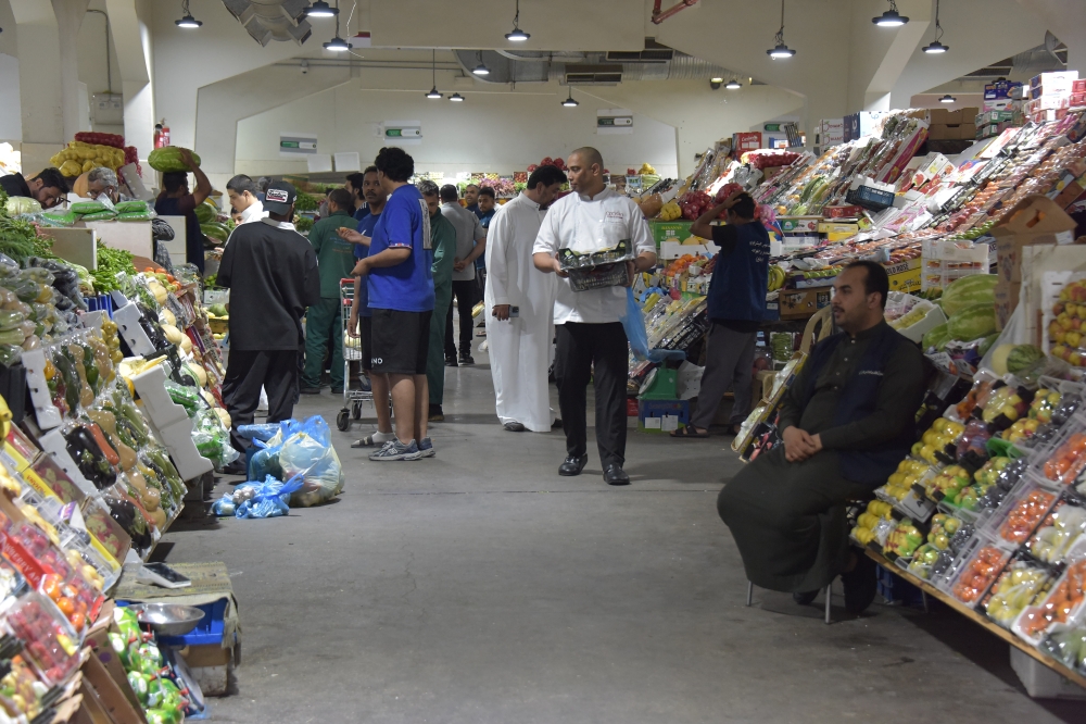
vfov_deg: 19.4
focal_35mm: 70
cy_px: 362
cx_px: 543
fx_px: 2111
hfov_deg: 28.9
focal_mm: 70
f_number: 5
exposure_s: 1/200
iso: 2800
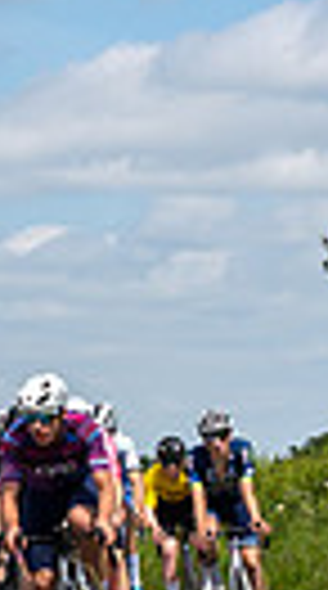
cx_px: -853
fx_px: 3831
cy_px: 612
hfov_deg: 4.6
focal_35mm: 246
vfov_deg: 8.7
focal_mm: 29
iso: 100
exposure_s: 1/1250
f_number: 6.3
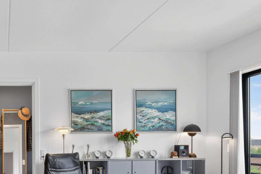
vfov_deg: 33.8
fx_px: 275
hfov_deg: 44.0
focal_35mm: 38
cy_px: 143
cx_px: 5
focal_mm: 19
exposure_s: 1/10
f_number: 8
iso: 400
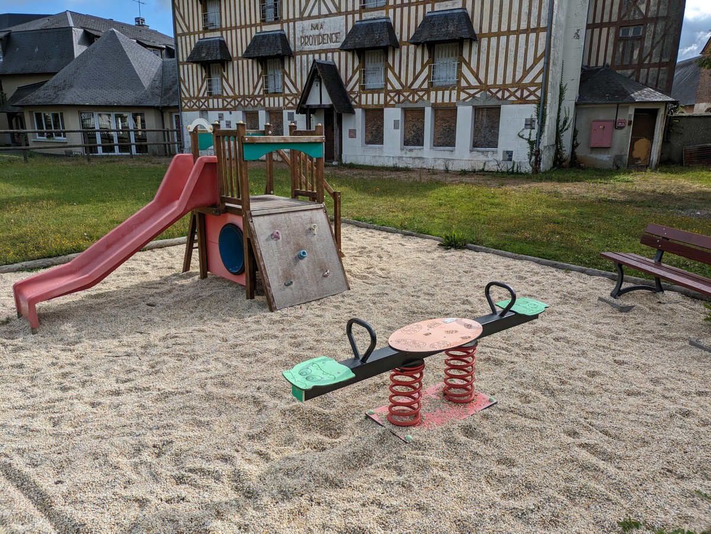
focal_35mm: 25
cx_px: 356
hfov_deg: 69.4
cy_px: 267
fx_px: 513
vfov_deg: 54.9
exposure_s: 1/2092
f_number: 1.89
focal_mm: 5.43
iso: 42
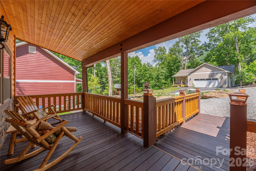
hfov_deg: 104.2
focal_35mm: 14
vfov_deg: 81.2
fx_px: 100
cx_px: 128
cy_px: 86
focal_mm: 14
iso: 320
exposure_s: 1/640
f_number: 8
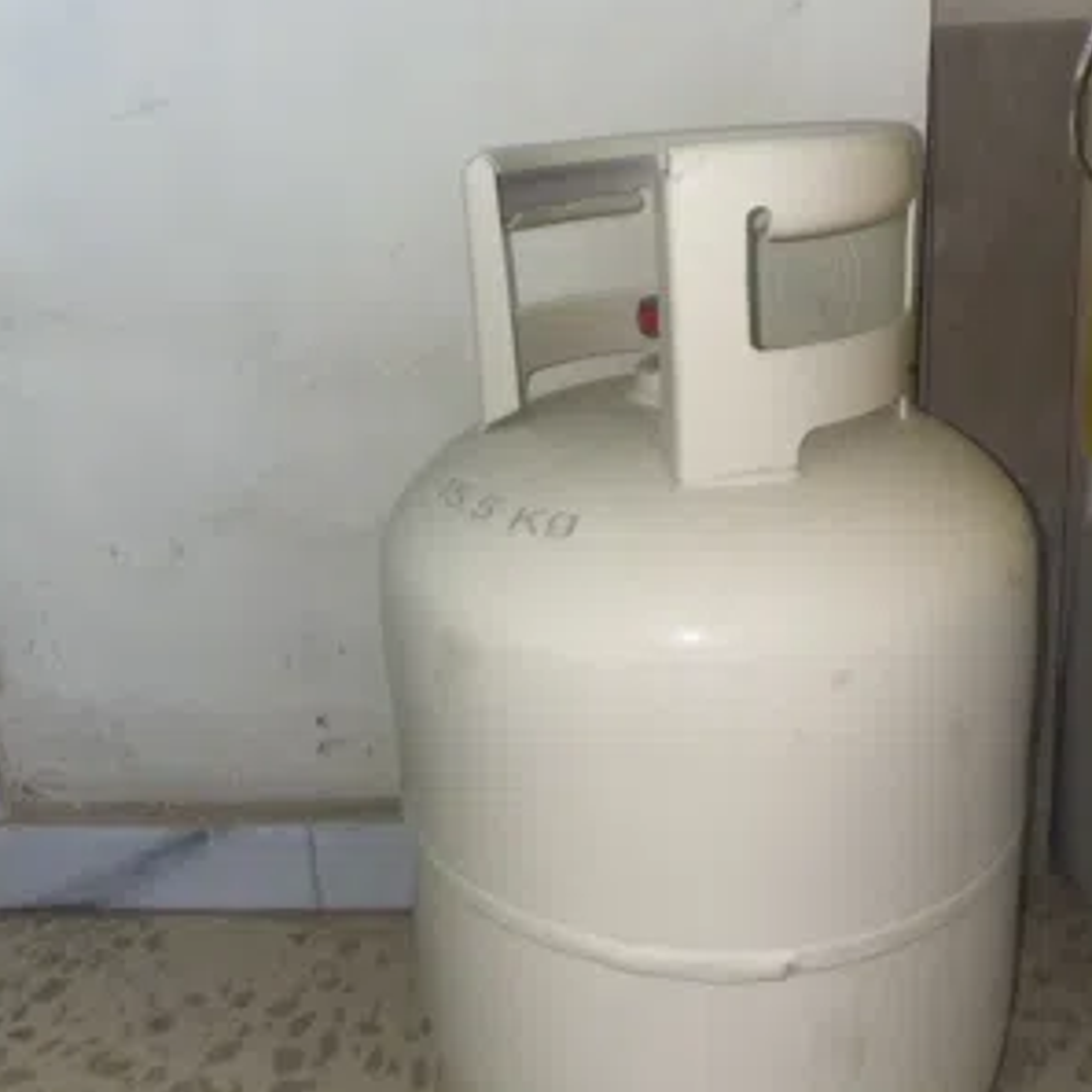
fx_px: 1106
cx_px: 544
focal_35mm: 31
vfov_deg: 52.4
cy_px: 493
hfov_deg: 52.5
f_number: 1.8
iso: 50
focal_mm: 4.25
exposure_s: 1/9
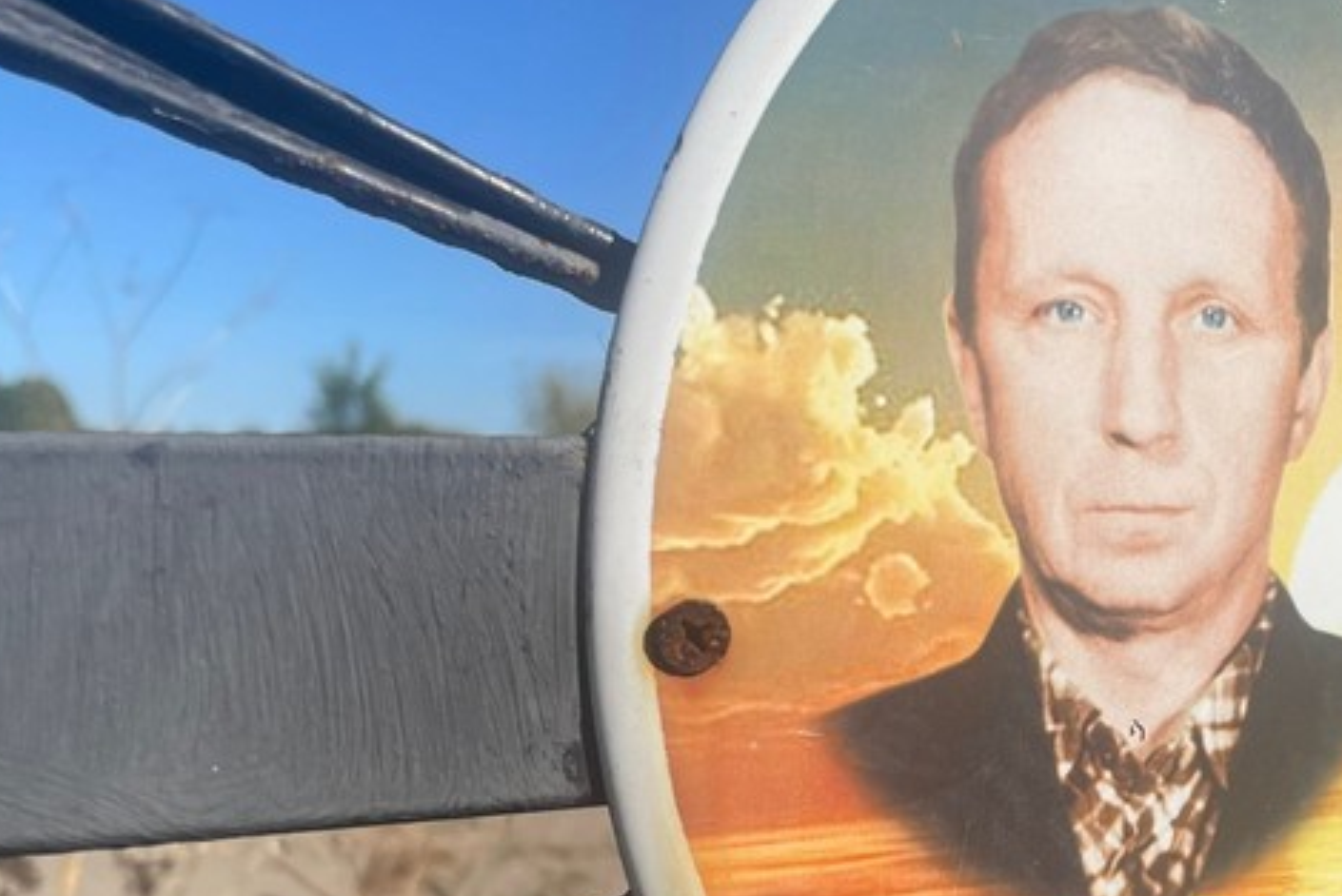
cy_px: 785
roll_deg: -2.1
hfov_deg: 42.0
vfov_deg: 28.3
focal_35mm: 46
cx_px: 917
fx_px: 1716
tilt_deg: -4.9
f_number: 1.6
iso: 32
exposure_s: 1/5814
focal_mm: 4.2
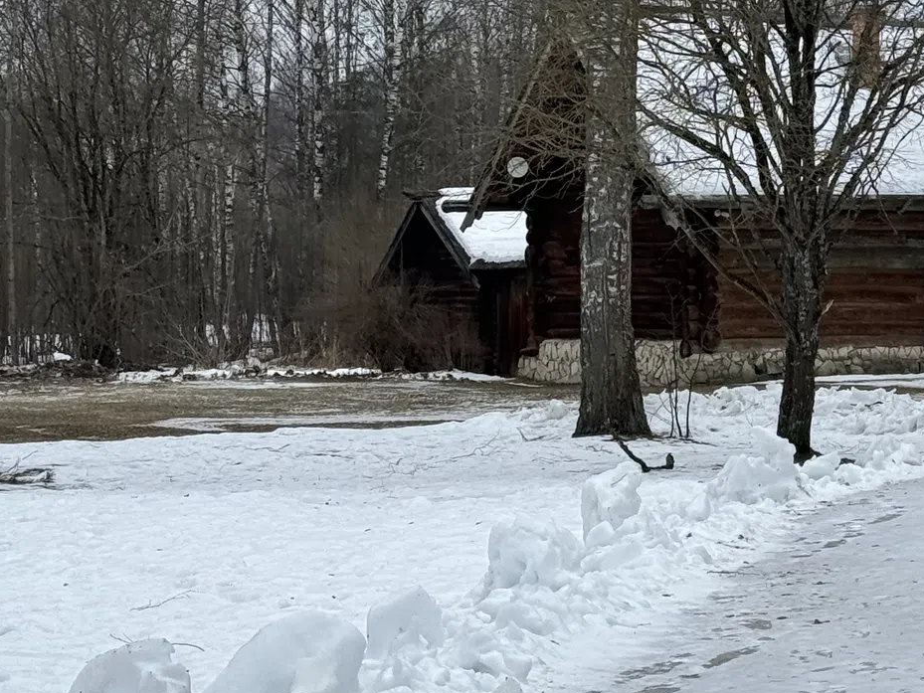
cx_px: 952
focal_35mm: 124
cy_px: 177
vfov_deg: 11.9
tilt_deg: +6.2
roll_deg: +1.8
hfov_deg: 15.6
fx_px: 3310
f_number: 1.78
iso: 64
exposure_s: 1/544
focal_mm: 6.76
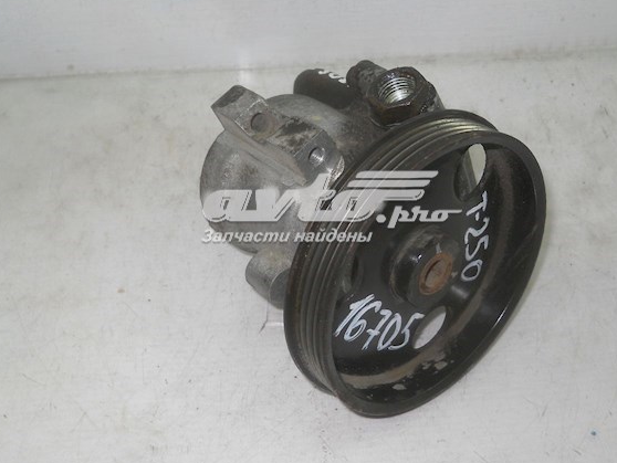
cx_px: 328
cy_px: 204
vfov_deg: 30.9
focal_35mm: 47
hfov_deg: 40.4
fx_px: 838
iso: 80
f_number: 5.5
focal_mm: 6.72
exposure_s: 1/30
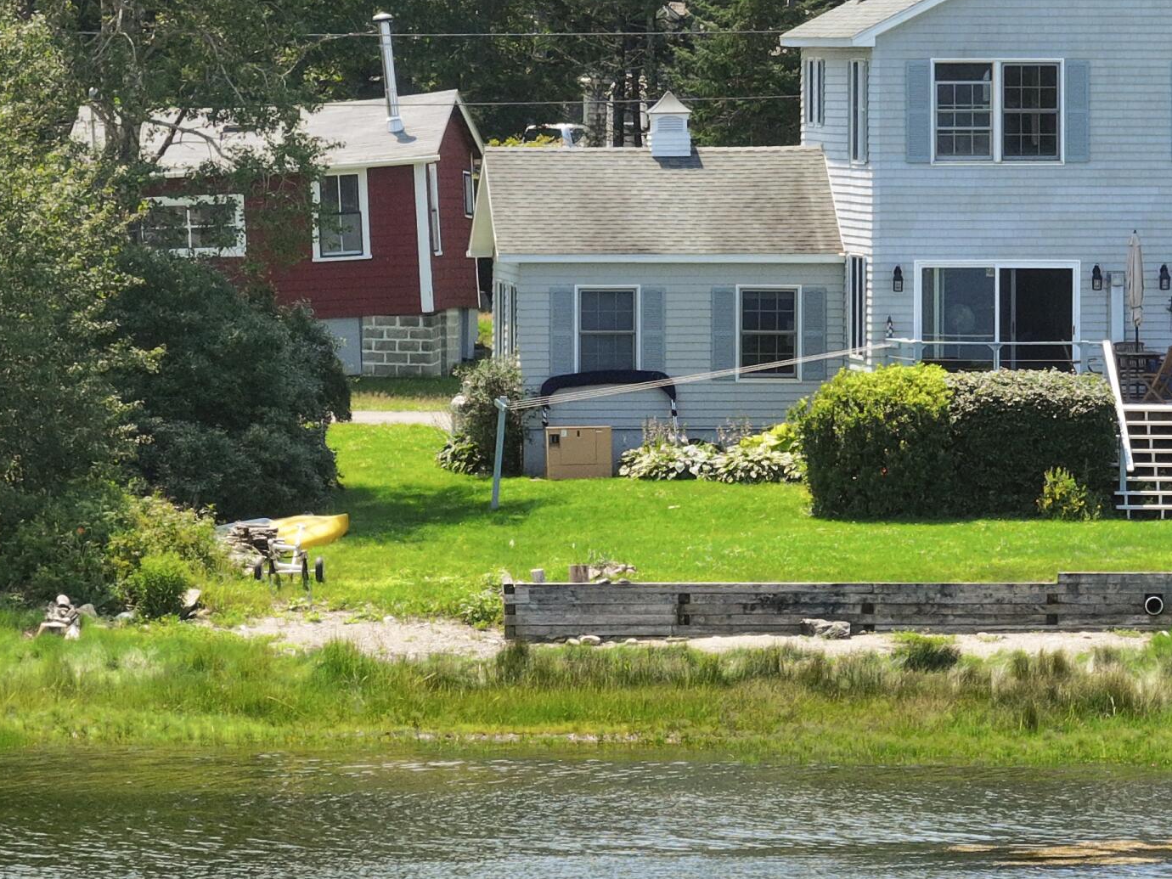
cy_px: 472
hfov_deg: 5.5
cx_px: 1090
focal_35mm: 361
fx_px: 12222
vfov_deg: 4.1
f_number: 3.4
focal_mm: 30.71
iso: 100
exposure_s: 1/500
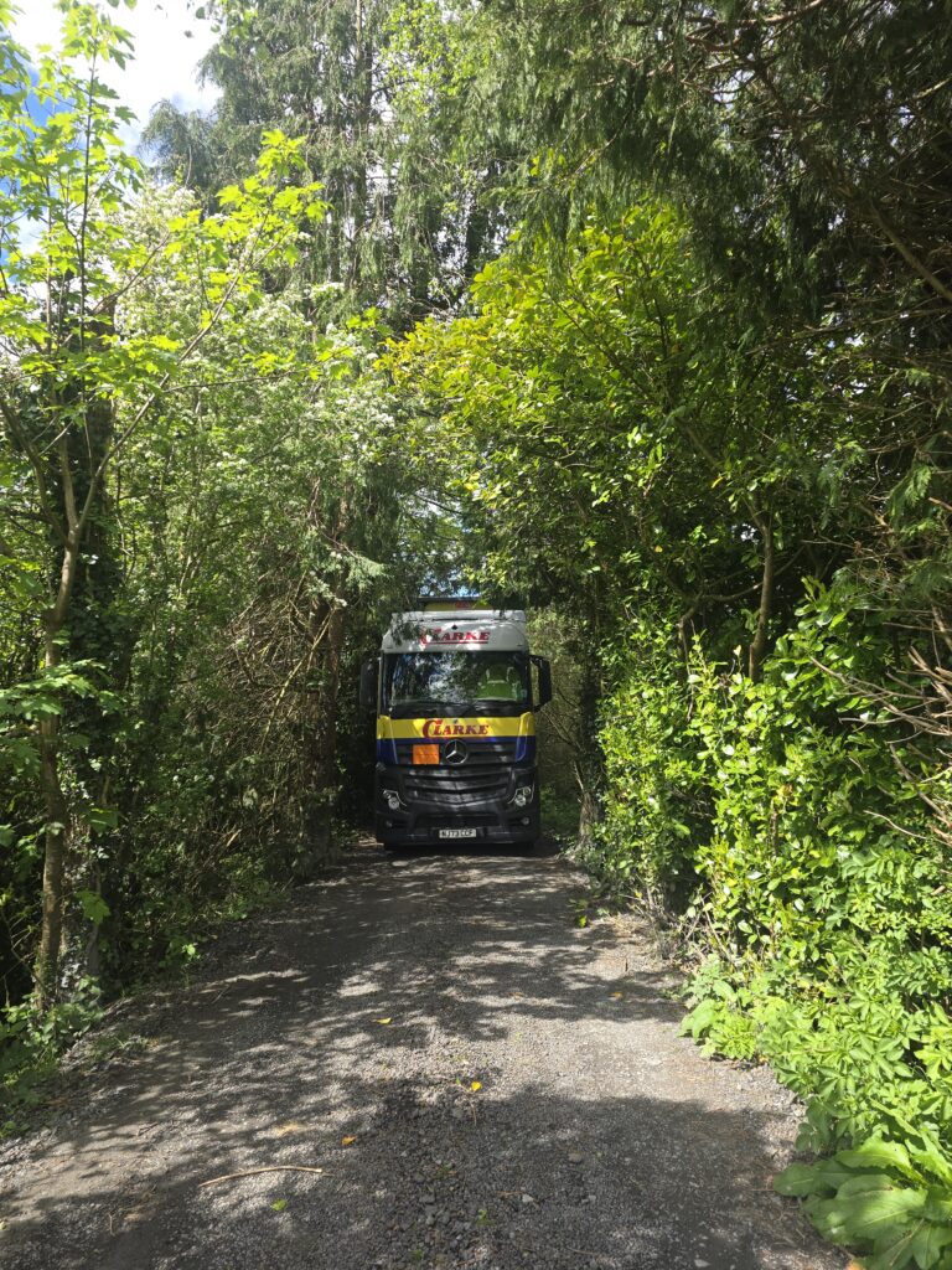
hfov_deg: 58.9
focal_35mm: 23
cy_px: 635
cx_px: 476
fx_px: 843
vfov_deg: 73.9
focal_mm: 6.3
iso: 12
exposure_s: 1/216
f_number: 1.7
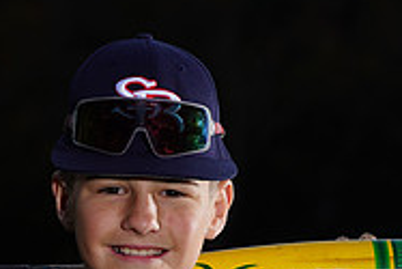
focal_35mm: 529
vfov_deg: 2.6
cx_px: 47
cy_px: 350
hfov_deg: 3.9
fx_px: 5912
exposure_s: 1/160
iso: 200
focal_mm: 171
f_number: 8
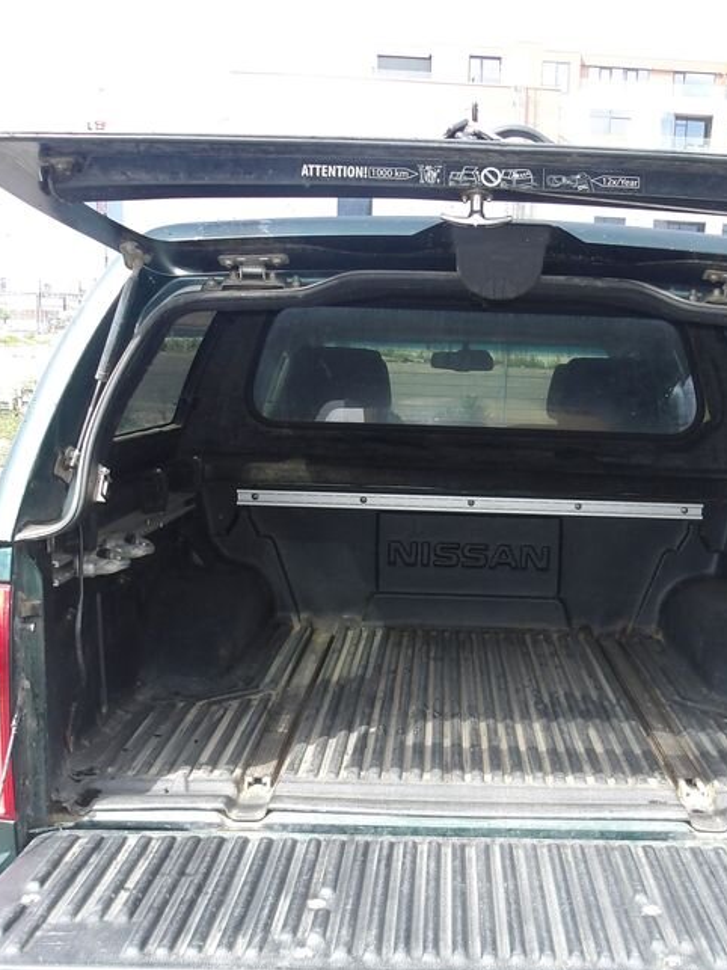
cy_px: 567
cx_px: 483
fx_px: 1205
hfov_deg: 33.3
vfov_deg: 43.7
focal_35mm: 43
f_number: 3
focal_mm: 4.9
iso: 100
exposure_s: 1/312
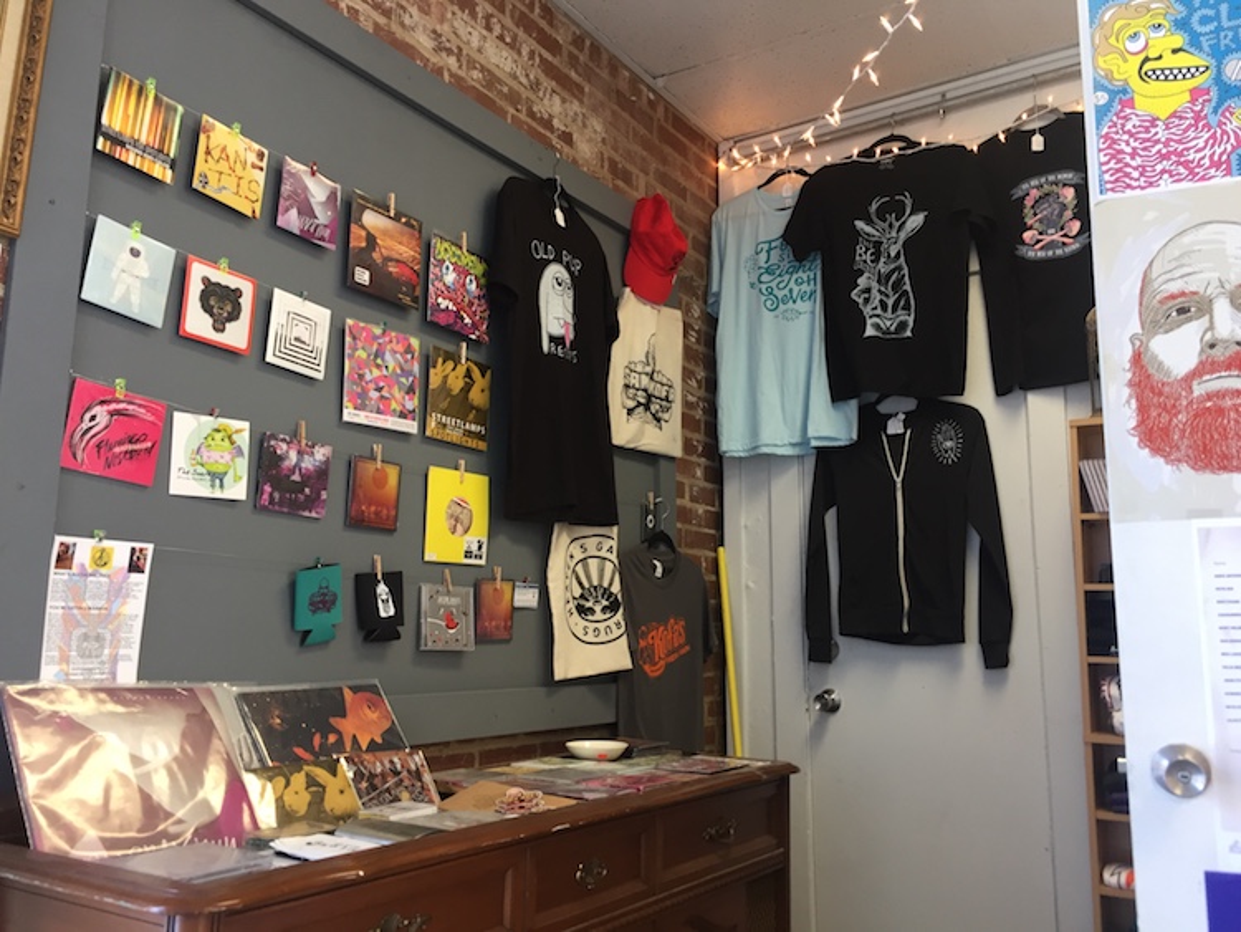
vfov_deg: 48.3
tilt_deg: +8.3
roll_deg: -1.5
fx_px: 1040
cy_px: 466
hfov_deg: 61.6
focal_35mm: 29
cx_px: 620
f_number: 2.2
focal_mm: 4.15
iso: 64
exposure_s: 1/30
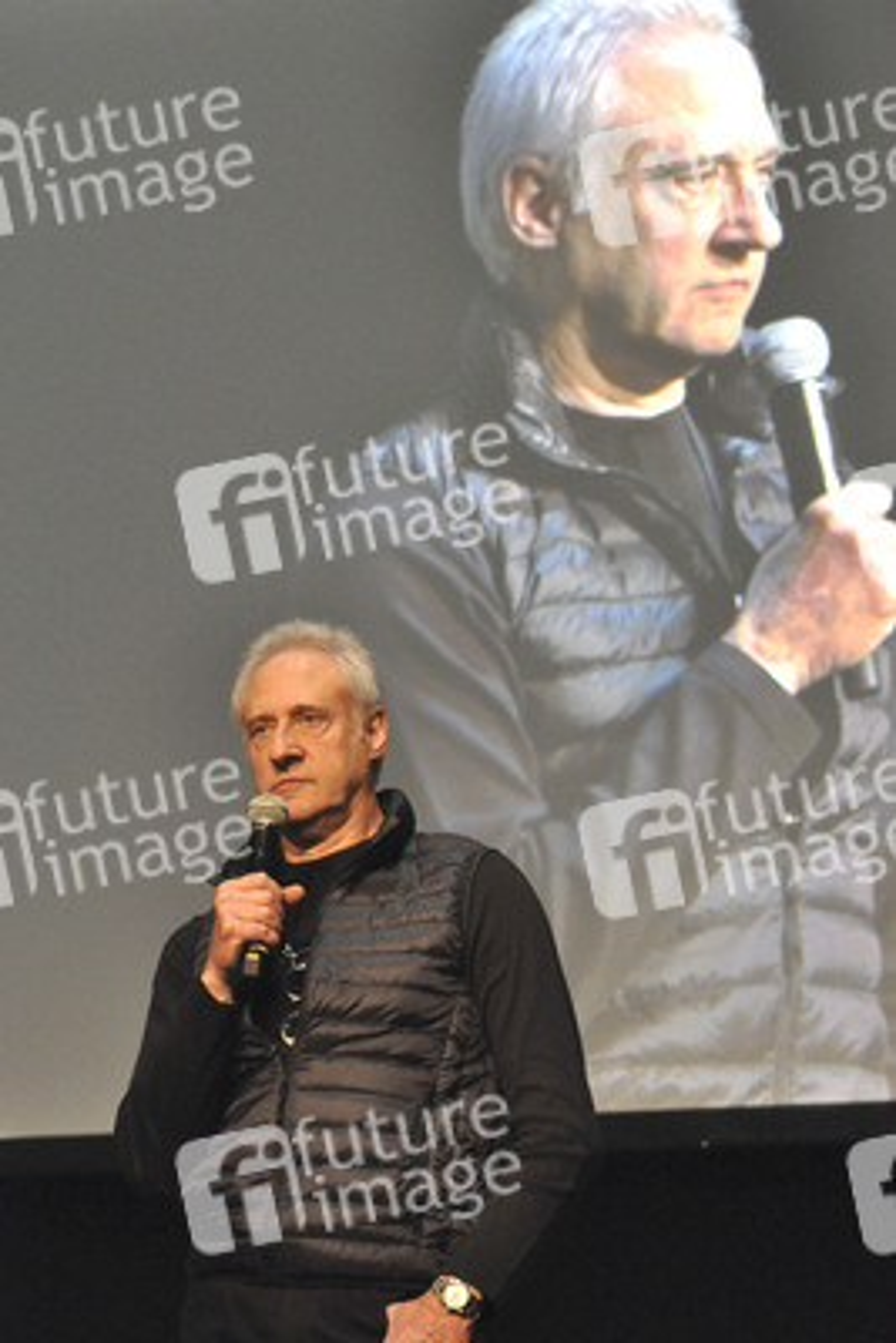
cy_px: 672
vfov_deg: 19.4
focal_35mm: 105
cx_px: 448
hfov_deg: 13.1
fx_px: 3916
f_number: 5.6
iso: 3200
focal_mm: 70
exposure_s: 1/160
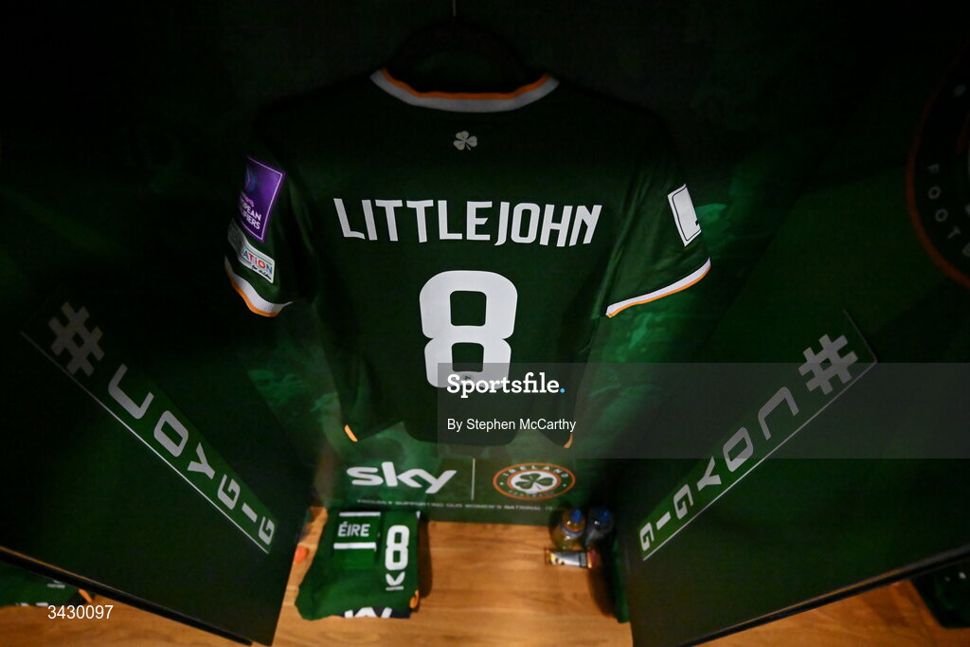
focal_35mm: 17
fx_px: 458
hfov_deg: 93.3
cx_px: 485
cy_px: 324
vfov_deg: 70.5
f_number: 2.8
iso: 20000
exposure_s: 1/1600
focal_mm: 17
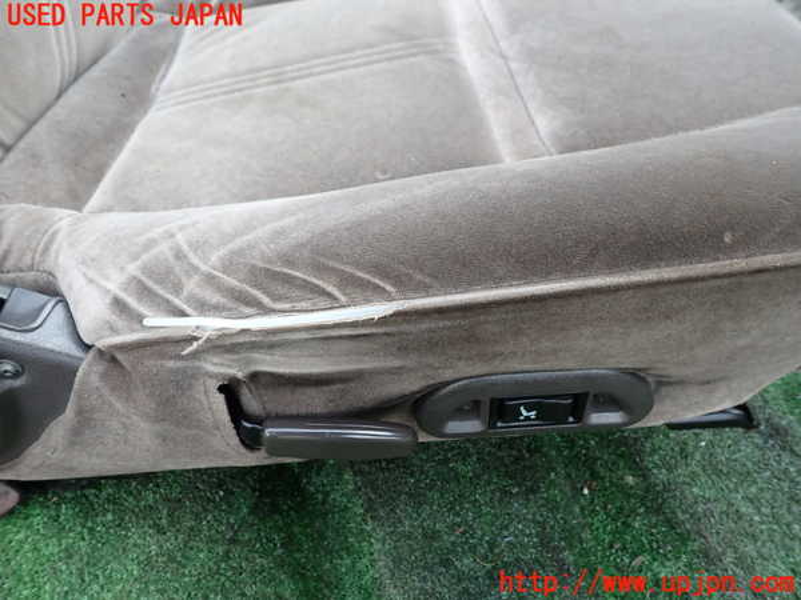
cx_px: 400
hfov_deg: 69.4
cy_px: 300
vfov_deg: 54.9
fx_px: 578
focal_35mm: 25
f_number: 2.8
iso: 100
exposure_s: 1/160
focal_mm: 4.5
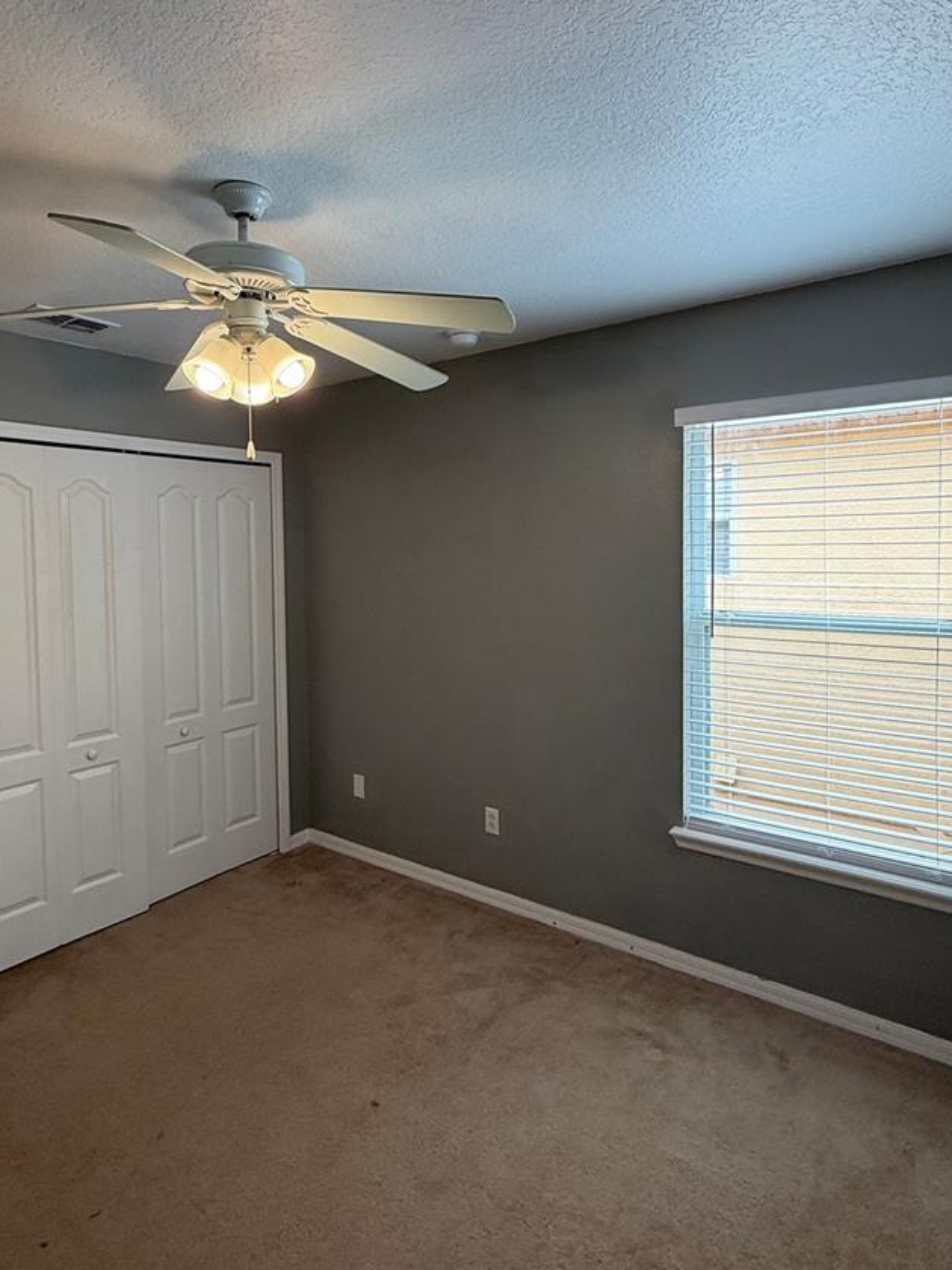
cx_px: 440
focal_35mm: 20
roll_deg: +0.6
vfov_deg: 81.6
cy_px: 581
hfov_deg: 65.9
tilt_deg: -1.2
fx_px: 733
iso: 100
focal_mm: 2.22
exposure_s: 1/120
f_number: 2.2
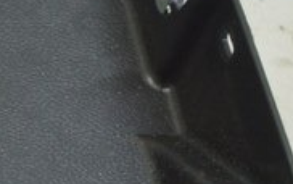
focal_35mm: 189
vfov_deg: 7.0
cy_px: 111
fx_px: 1510
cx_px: -415
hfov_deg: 9.8
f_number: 5.6
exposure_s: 1/20
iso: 400
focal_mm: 22
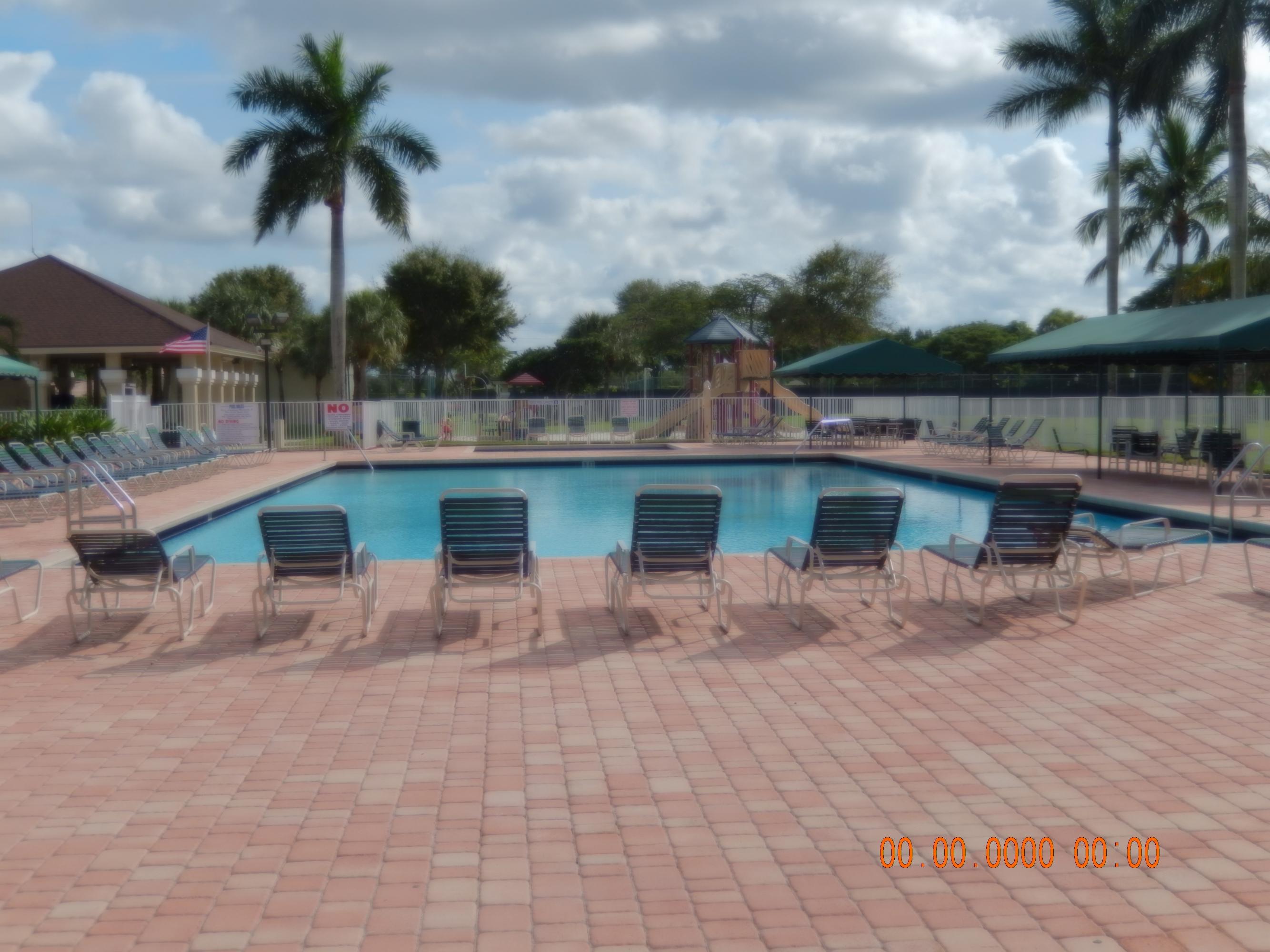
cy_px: 476
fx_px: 1651
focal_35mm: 45
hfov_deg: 42.1
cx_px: 635
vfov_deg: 32.2
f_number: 8.6
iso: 125
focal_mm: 8.1
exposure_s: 1/400
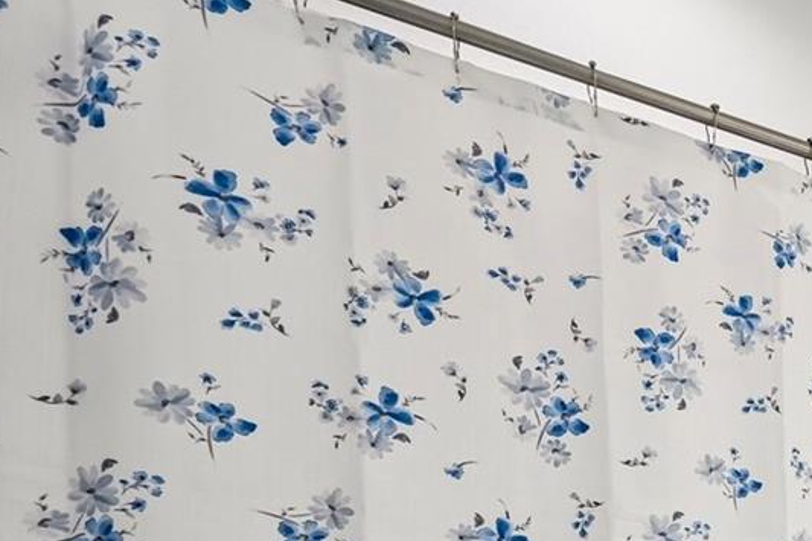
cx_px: 1196
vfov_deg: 27.6
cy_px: 664
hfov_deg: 29.6
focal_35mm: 42
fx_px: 947
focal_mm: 14
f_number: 8
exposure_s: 1/50
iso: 400
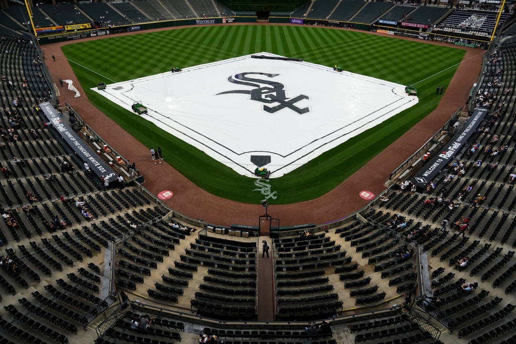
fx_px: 344
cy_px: 172
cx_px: 258
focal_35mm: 24
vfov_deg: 53.1
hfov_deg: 73.8
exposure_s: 1/640
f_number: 6.3
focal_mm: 24
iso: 800
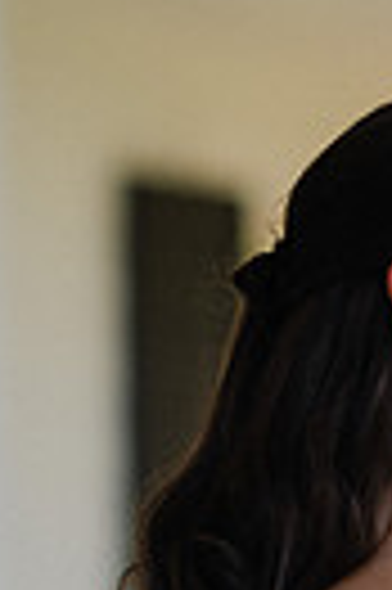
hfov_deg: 4.7
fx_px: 4782
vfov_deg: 7.0
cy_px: 689
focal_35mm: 292
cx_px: 586
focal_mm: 85
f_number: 2
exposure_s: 1/1600
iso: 320
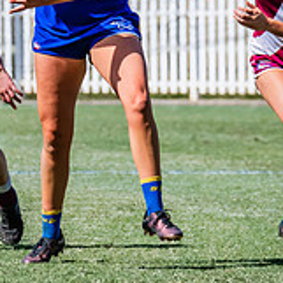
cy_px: 29
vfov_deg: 1.5
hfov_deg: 1.5
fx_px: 10637
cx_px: 70
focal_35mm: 1150
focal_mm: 310
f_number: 10
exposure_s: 1/1600
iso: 800
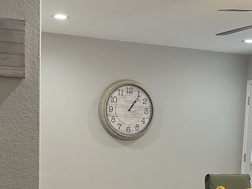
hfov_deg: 29.3
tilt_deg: -7.0
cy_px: 195
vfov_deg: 21.4
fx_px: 480
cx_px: 149
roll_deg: -1.8
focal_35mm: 66
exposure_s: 1/60
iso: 100
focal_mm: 5.1
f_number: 1.6
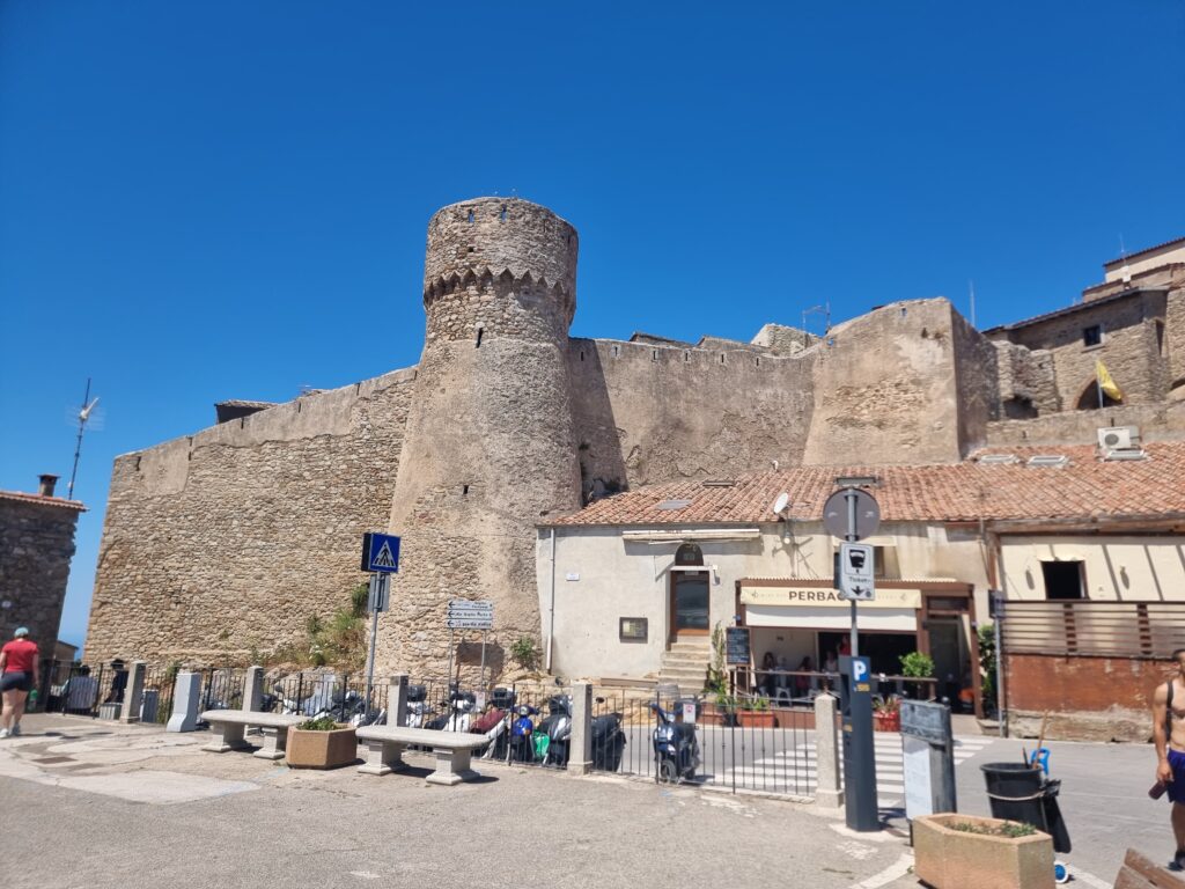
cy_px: 444
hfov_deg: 71.6
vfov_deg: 56.8
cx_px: 592
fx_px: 822
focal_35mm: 24
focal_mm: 6.7
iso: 50
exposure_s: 1/1202
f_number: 1.8
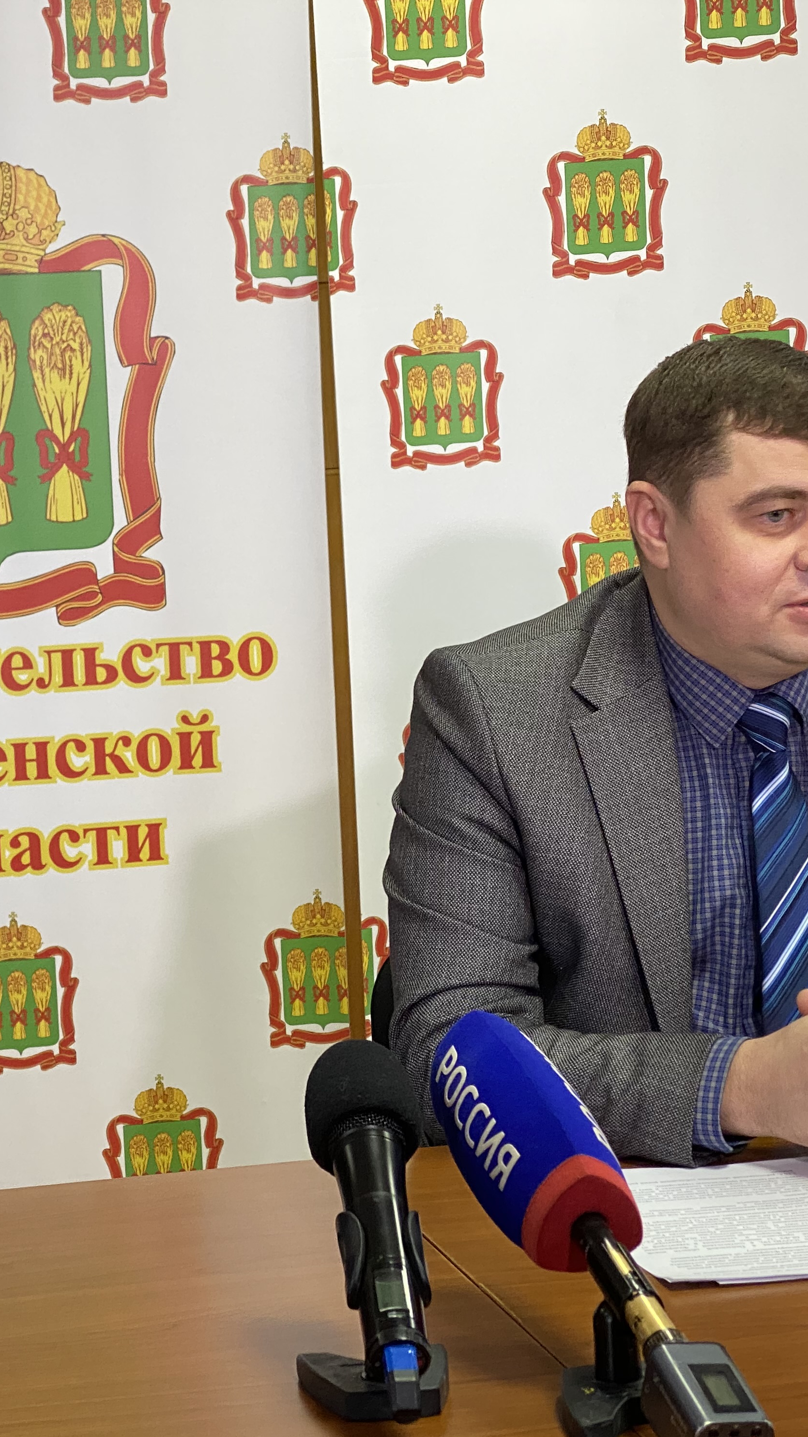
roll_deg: +3.1
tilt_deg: -4.6
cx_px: 166
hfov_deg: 15.6
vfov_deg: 27.5
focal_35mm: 77
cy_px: 721
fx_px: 2933
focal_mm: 6
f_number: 2
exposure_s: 1/50
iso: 125
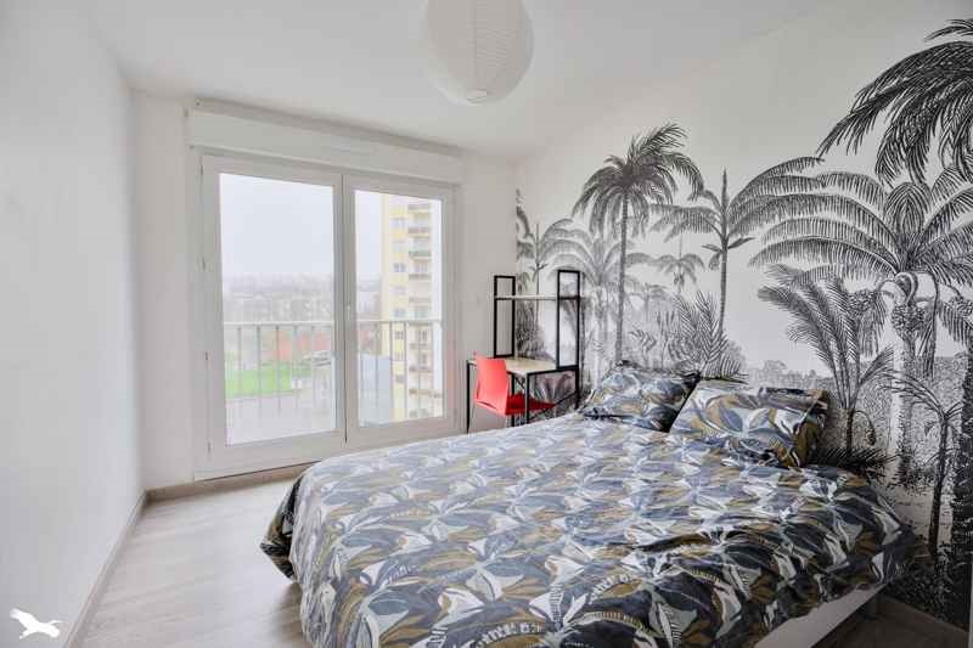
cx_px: 486
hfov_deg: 96.7
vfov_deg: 73.7
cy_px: 324
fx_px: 432
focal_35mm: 16
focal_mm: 16
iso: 800
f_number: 8
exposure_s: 1/100
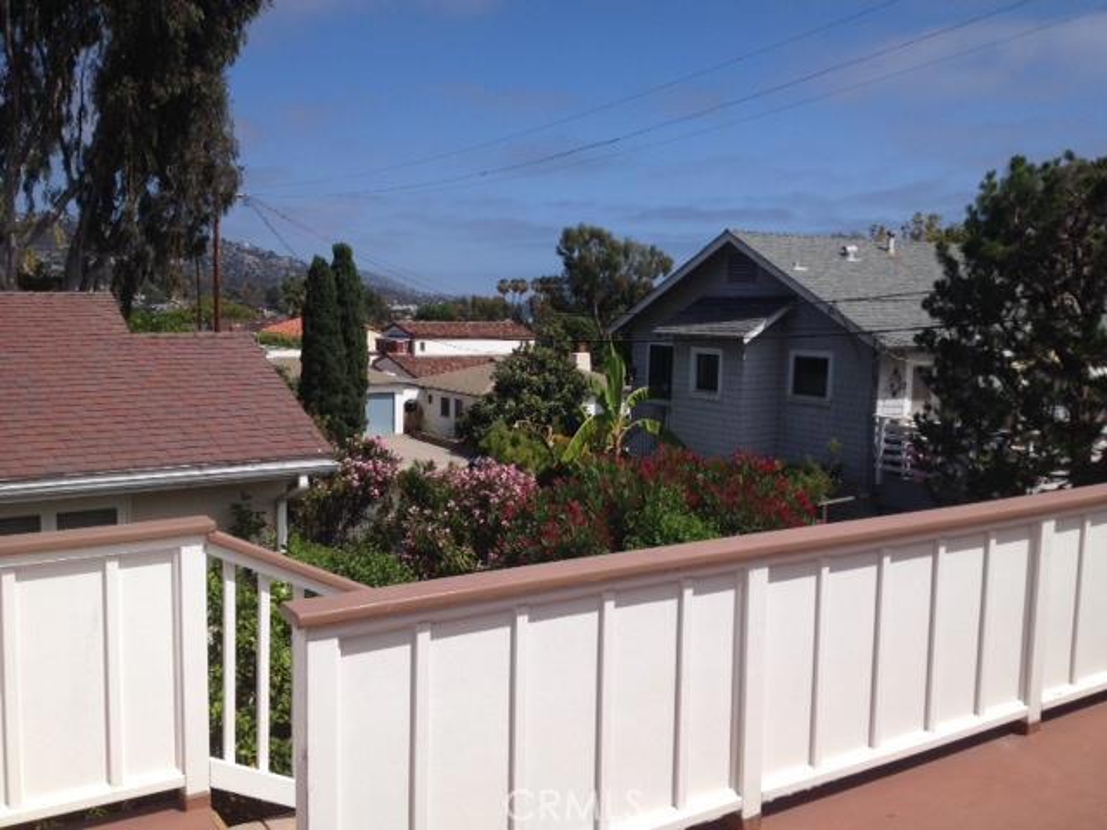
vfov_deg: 40.7
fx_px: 1119
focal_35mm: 35
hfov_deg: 52.6
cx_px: 554
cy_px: 415
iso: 50
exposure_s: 1/3460
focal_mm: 4.28
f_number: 2.4
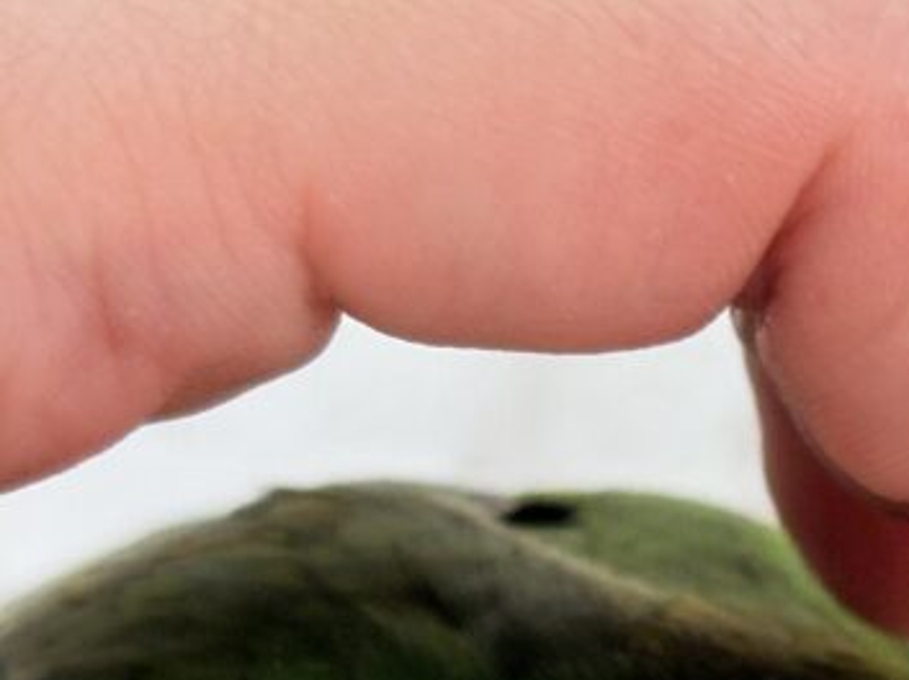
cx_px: 1339
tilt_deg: -12.6
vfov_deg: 8.2
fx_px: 4643
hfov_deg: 10.8
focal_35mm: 177
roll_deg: +0.9
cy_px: 1074
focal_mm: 5.96
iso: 40
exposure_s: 1/50
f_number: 1.6
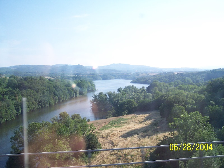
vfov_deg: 37.7
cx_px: 112
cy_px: 84
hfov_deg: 49.0
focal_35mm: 38
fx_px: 246
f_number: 2.8
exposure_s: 1/500
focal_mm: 8
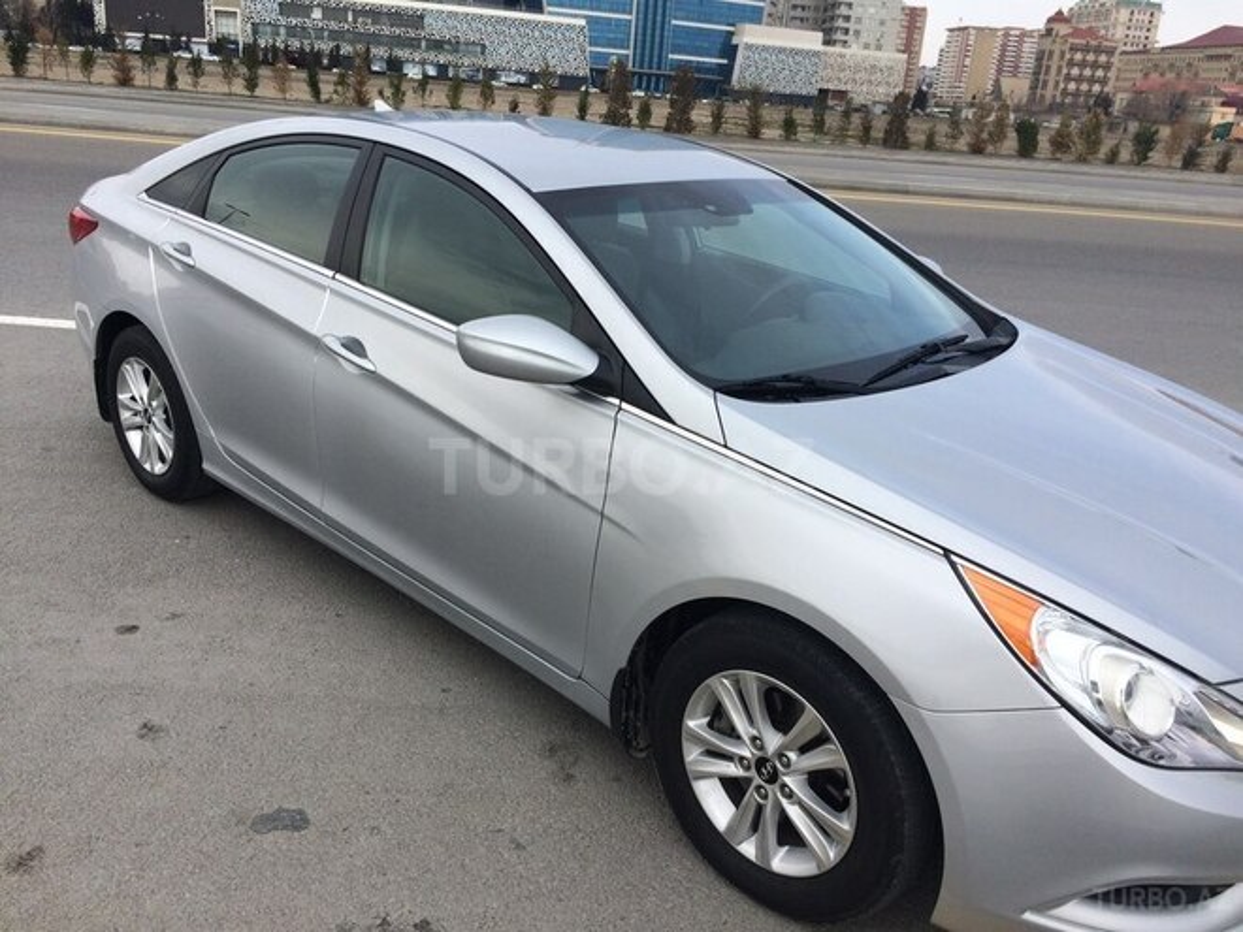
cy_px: 466
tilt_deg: -19.4
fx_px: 1041
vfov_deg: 48.2
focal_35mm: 29
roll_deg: -3.9
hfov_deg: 61.7
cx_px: 622
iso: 32
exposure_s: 1/1053
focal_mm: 4.15
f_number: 2.2
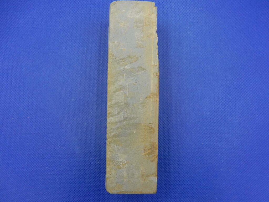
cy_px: 101
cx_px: 134
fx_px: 194
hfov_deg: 69.4
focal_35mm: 25
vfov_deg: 54.9
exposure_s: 1/80
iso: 125
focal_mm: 4.5
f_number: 3.7
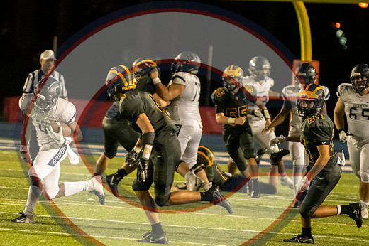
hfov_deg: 4.2
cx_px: 74
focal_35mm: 491
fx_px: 5029
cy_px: 163
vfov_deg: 2.8
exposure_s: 1/1250
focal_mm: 200
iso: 10000
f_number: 2.8
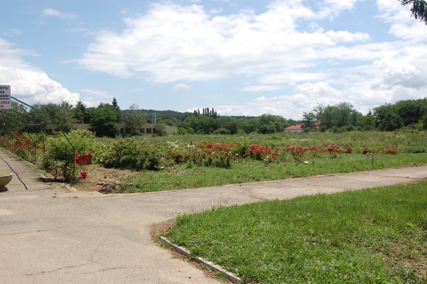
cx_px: 214
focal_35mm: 30
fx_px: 356
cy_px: 142
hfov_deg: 62.0
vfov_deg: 43.5
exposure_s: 1/400
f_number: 10
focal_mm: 20
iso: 200
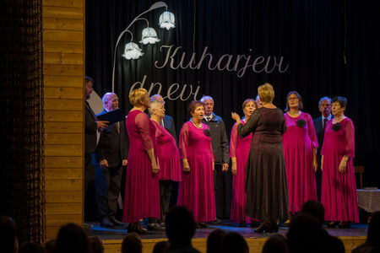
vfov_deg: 12.5
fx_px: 1153
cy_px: 126
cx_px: 190
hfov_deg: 18.7
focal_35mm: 109
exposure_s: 1/250
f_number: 2.8
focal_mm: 104
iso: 1000
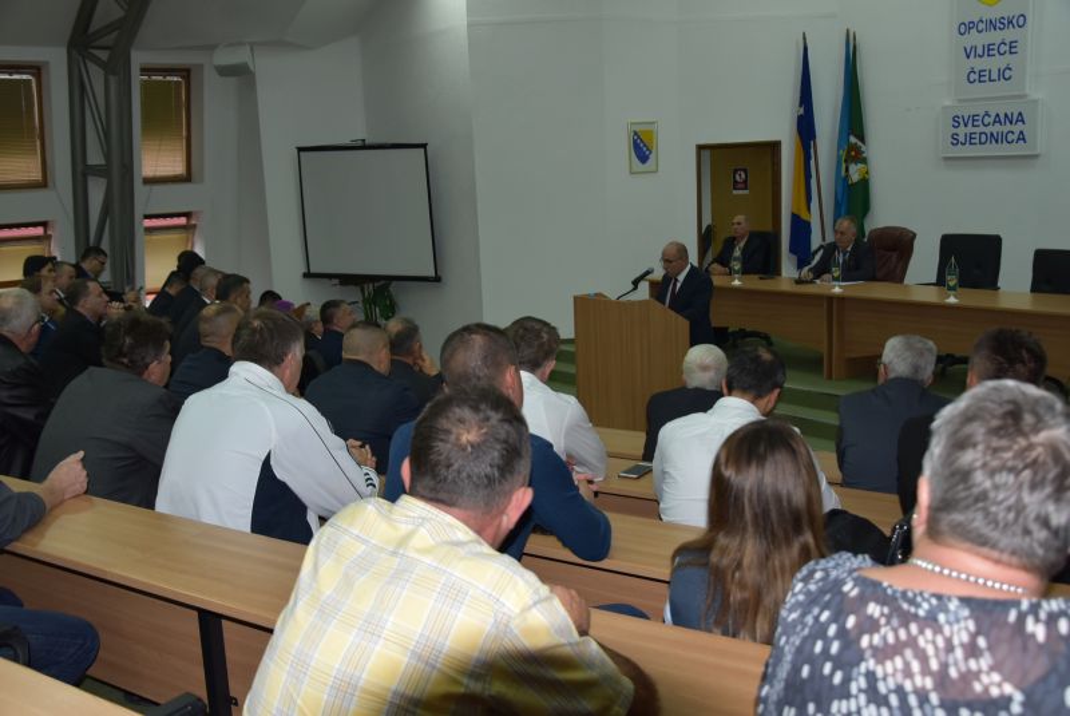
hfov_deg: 53.1
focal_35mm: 36
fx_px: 1071
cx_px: 535
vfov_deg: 36.9
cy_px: 358
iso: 400
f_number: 3.8
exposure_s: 1/60
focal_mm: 24
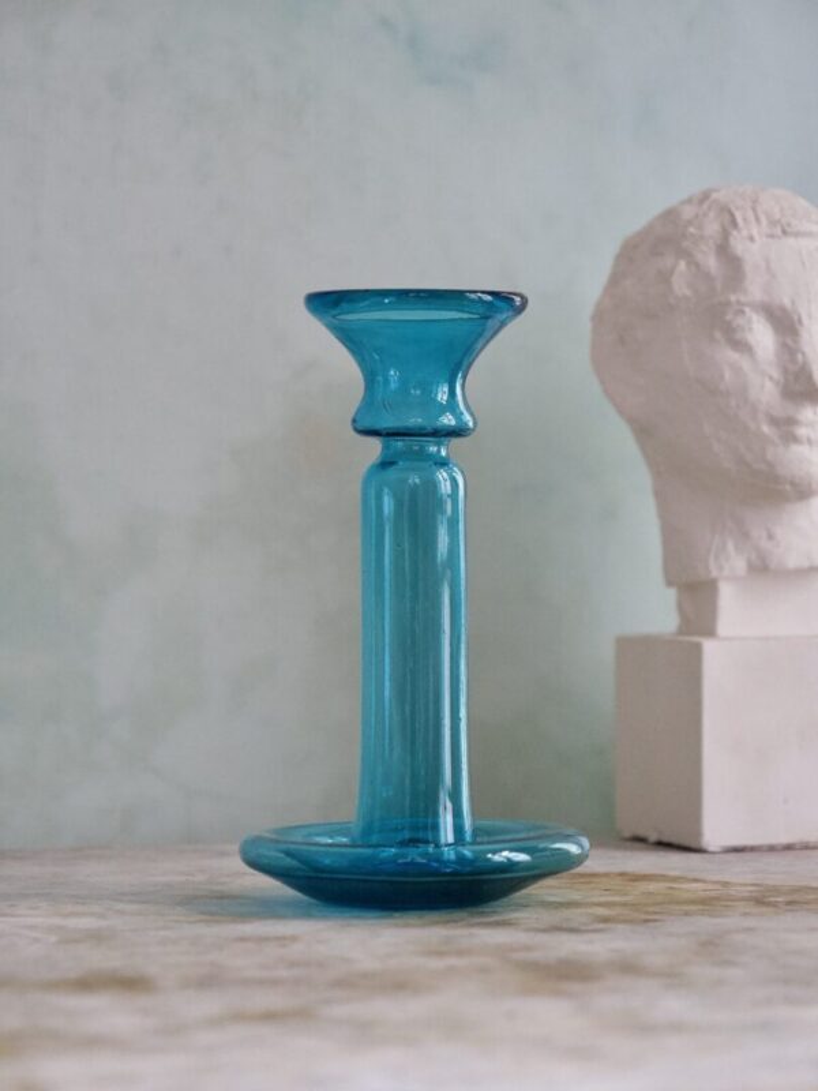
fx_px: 3277
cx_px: 409
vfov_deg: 18.9
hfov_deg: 14.2
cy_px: 546
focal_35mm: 104
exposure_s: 1/80
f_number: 4
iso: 3200
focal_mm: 52
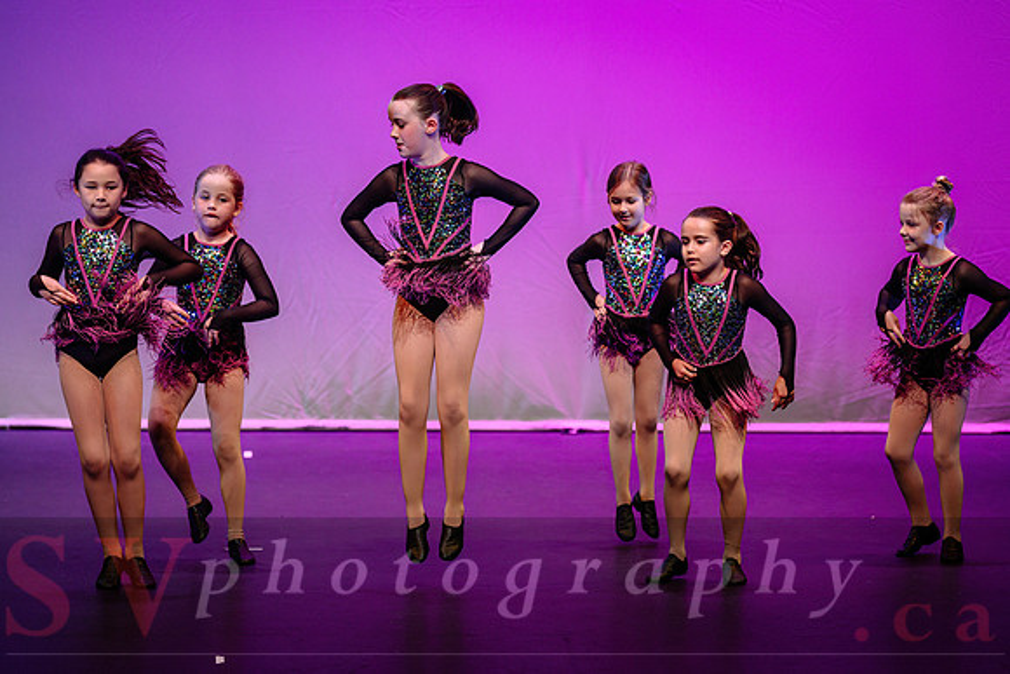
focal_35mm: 194
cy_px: 327
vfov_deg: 7.1
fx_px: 5458
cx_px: 525
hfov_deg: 10.6
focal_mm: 160
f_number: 2.8
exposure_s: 1/640
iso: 1600
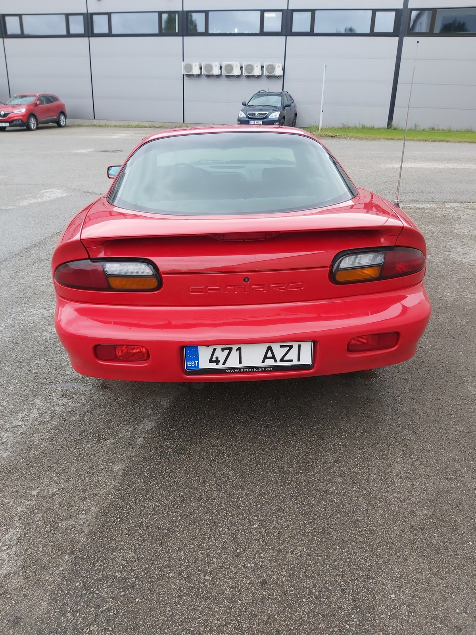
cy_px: 318
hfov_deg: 53.1
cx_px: 238
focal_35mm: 26
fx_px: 477
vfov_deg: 67.3
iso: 64
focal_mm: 3.92
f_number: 1.7
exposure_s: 1/619
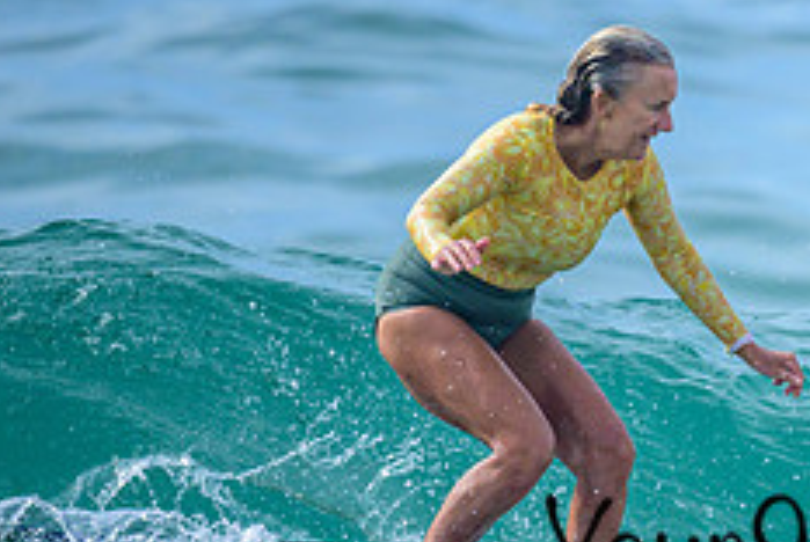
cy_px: 430
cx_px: 1024
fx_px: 54495
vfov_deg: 0.6
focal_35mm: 2419
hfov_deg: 0.9
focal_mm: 800
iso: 450
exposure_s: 1/3200
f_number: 6.3
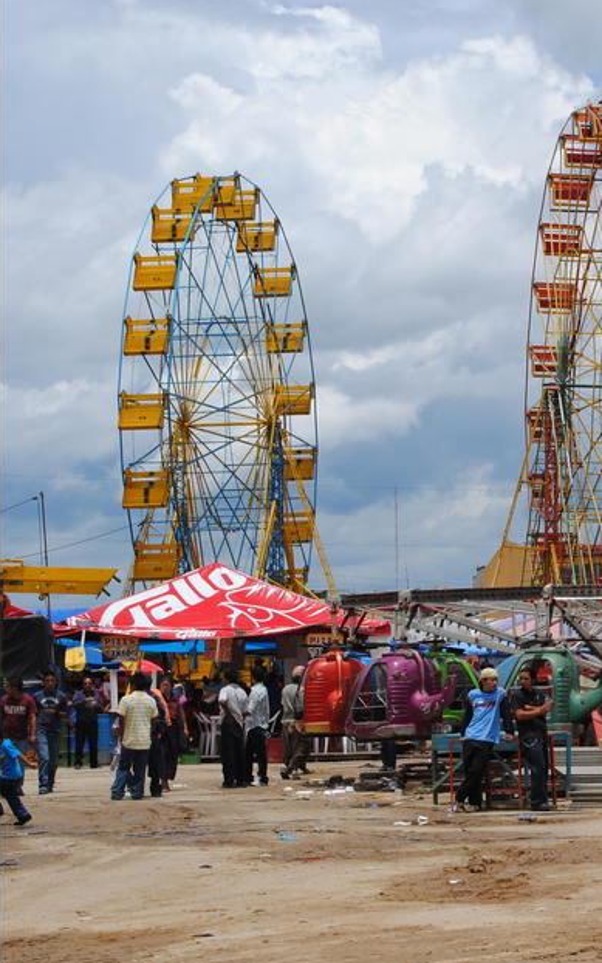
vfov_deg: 21.4
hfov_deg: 13.1
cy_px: 481
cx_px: 726
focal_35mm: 97
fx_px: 2545
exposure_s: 1/400
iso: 100
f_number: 10
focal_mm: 42
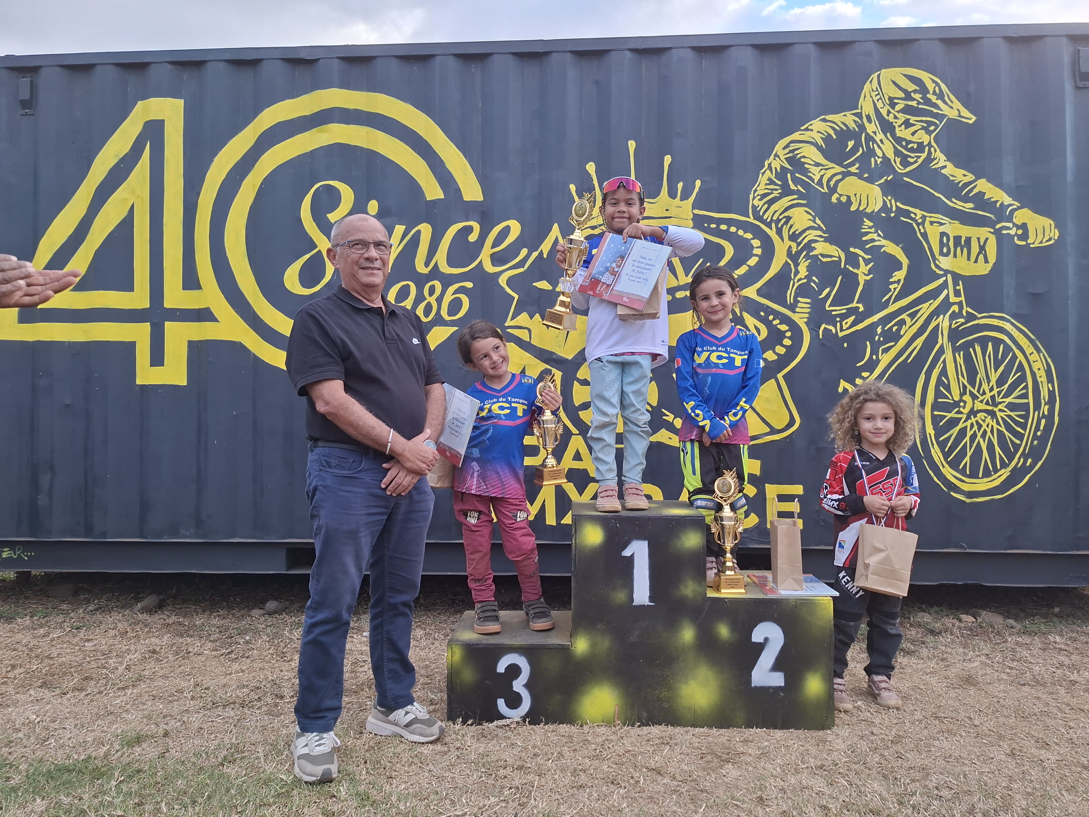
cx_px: 544
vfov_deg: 58.9
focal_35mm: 23
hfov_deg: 73.9
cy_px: 408
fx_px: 724
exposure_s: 1/168
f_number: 1.8
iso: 50
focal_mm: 5.54
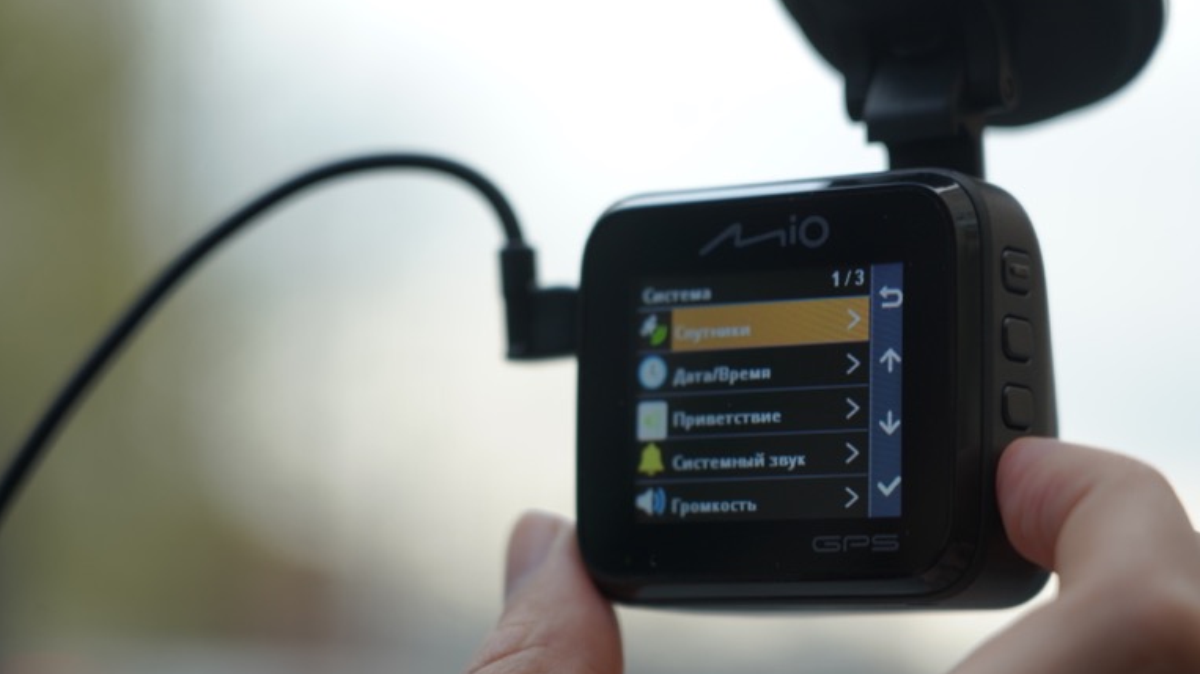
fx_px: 3532
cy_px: 362
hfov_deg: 19.3
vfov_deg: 10.9
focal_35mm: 111
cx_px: 599
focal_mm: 105
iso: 400
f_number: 4
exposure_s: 1/250
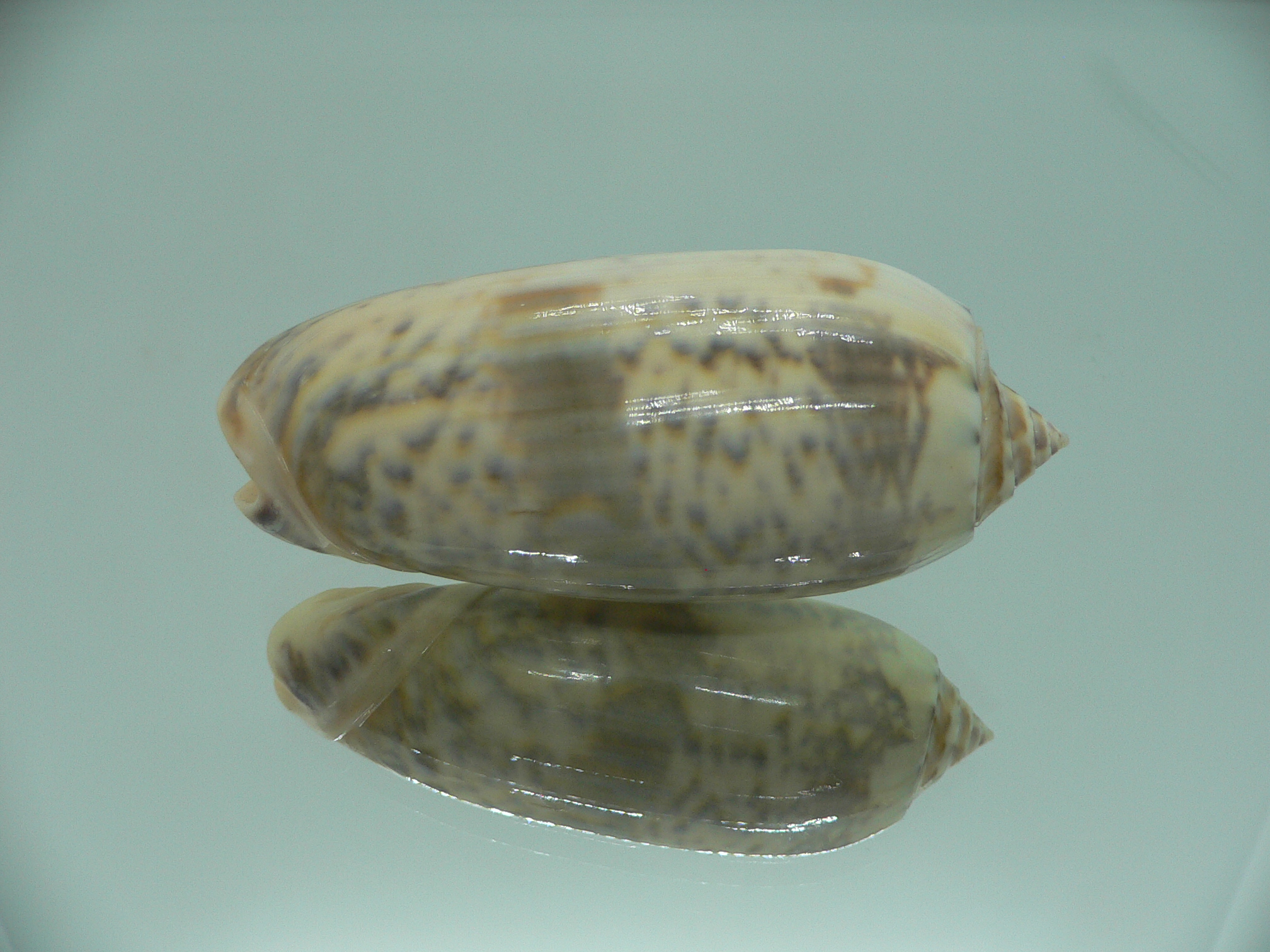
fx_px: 1284
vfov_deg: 40.7
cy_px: 476
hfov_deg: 52.6
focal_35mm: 35
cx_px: 635
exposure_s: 1/60
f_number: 2.8
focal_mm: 4.6
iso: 80
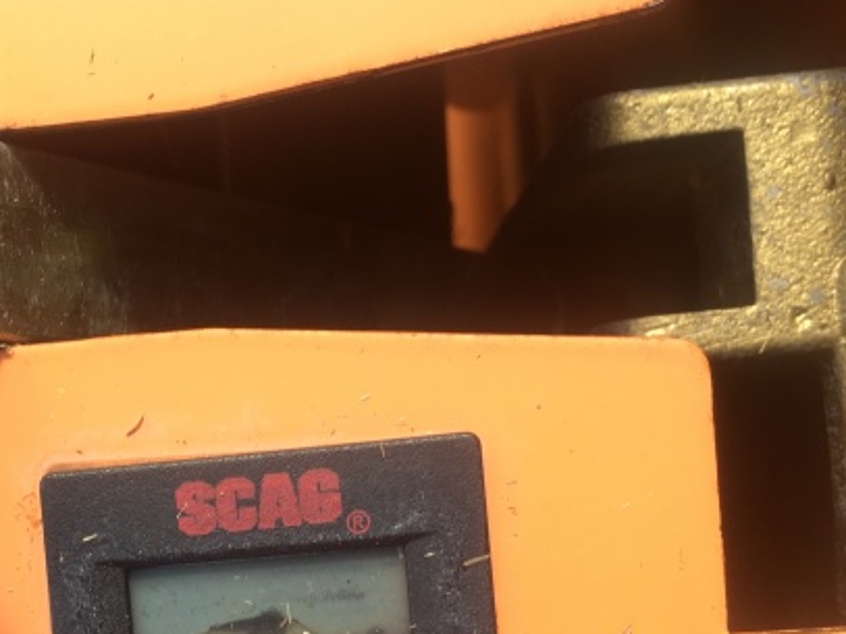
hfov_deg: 32.7
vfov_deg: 24.9
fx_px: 1393
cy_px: 576
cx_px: 154
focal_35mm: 57
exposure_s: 1/170
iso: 25
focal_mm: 4.15
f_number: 2.2
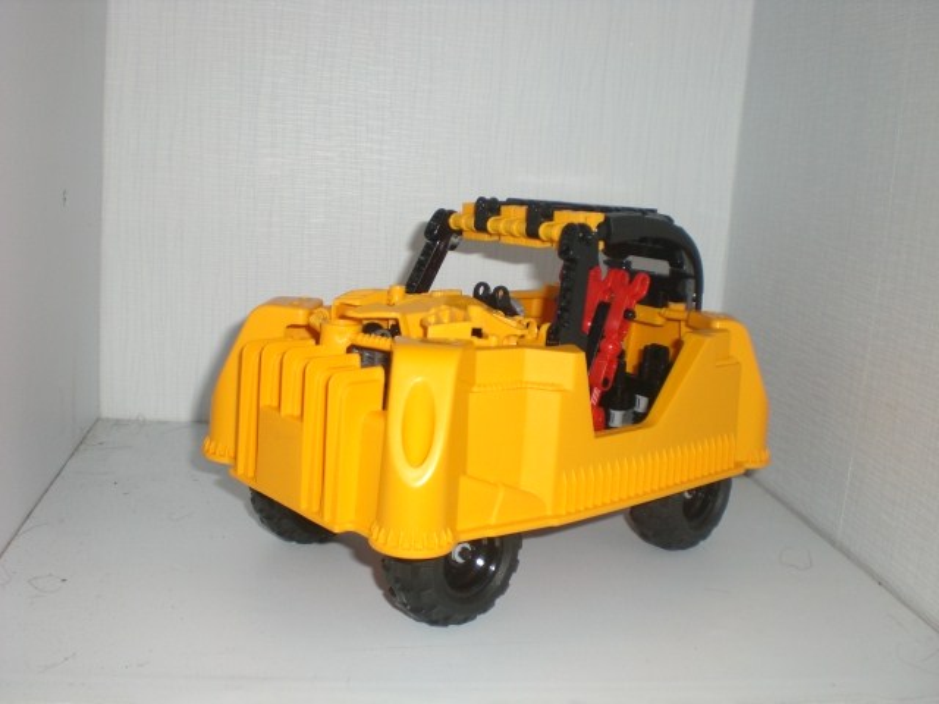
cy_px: 352
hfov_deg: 49.0
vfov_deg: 37.7
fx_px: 1031
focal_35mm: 38
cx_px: 470
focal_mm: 6.3
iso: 100
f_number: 3.1
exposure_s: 1/60
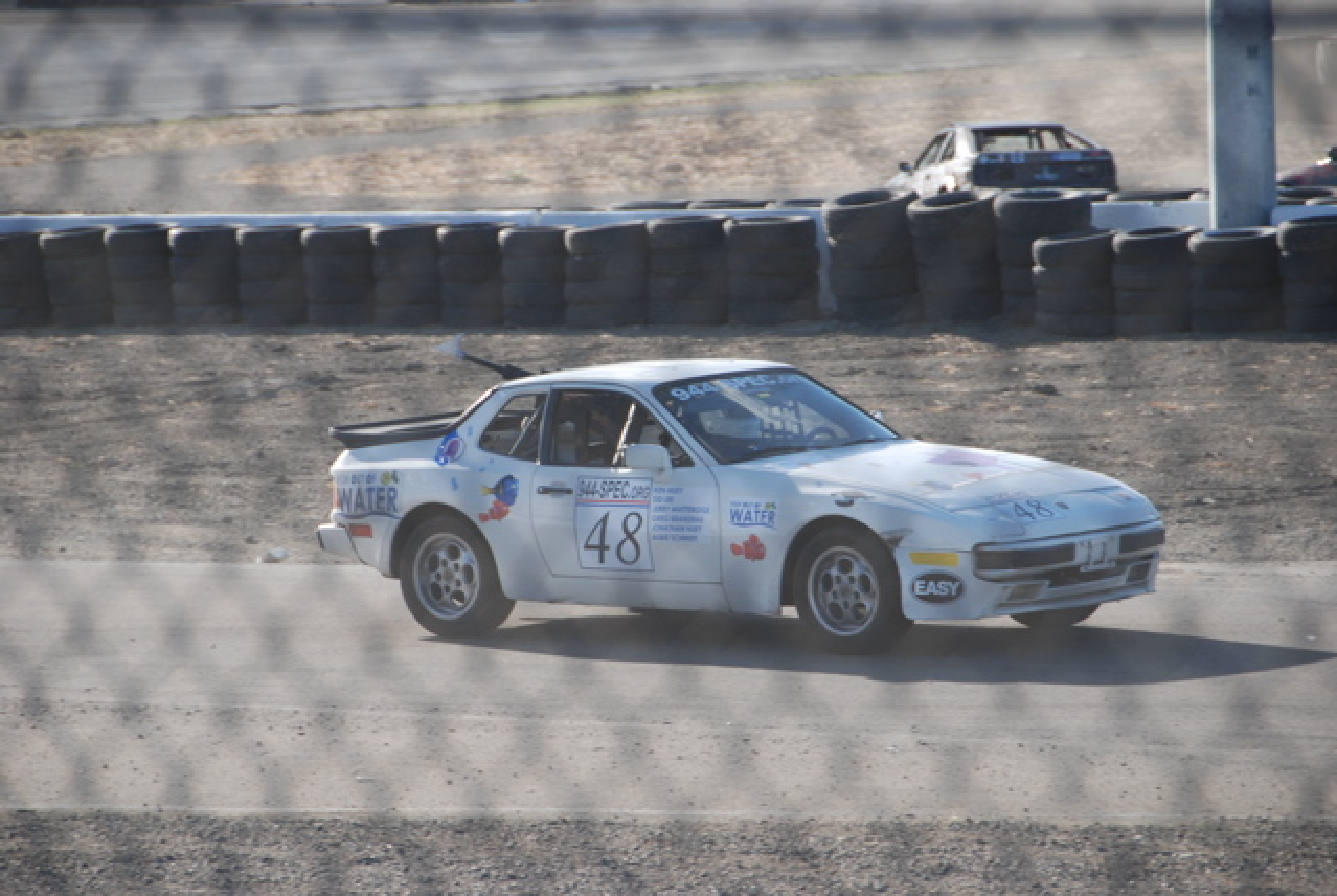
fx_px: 8368
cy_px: 448
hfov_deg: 9.1
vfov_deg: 6.1
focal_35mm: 225
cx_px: 668
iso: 200
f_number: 5.6
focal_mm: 150
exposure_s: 1/500
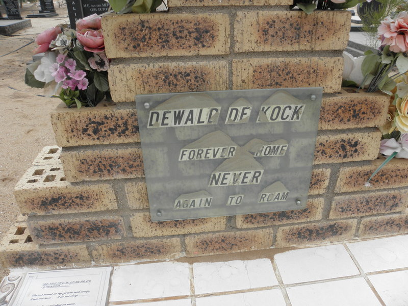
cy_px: 153
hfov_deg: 67.3
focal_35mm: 26
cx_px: 204
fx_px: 306
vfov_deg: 53.1
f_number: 2.8
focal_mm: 4.6
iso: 64
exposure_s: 1/40
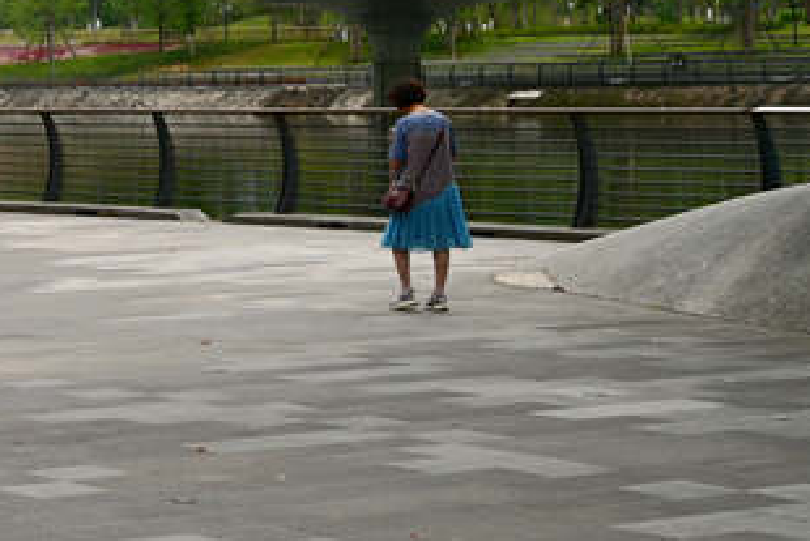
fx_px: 2745
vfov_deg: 11.1
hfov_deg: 16.1
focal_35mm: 122
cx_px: -175
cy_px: -18
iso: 100
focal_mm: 31.5
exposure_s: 1/100
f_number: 8
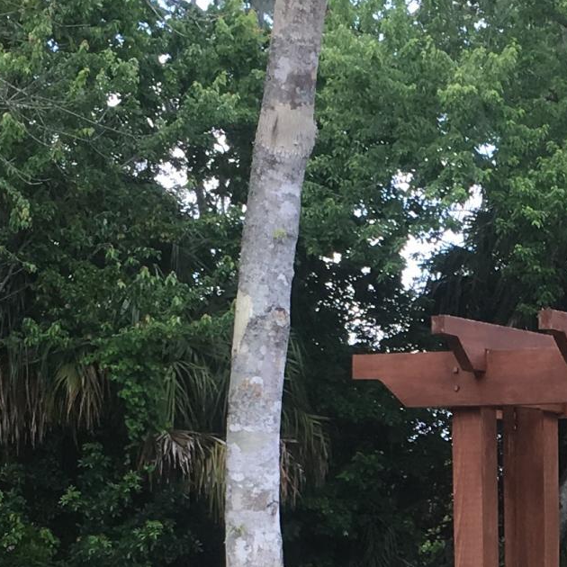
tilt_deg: -2.7
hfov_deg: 13.8
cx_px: 706
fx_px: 2261
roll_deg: +0.9
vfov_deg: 13.8
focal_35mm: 122
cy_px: 719
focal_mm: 4.15
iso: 25
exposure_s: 1/221
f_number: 2.2
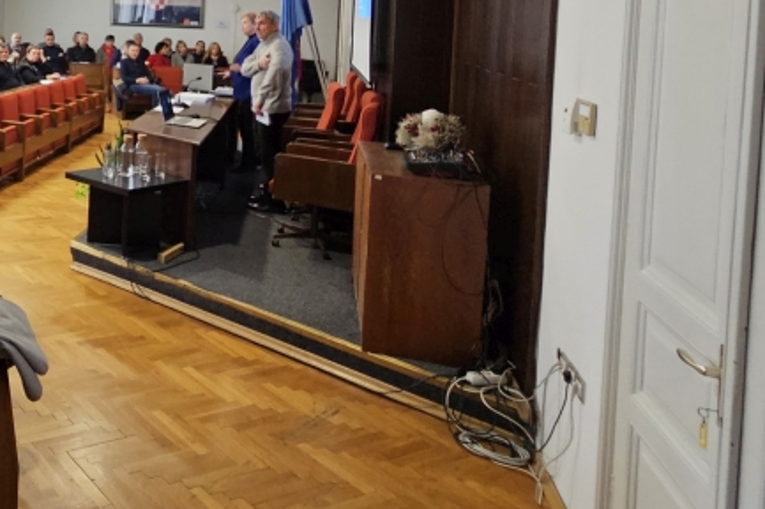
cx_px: -18
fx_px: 679
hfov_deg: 47.5
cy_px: 27
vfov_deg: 37.6
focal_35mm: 32
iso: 320
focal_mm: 2.2
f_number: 2.2
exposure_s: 1/50
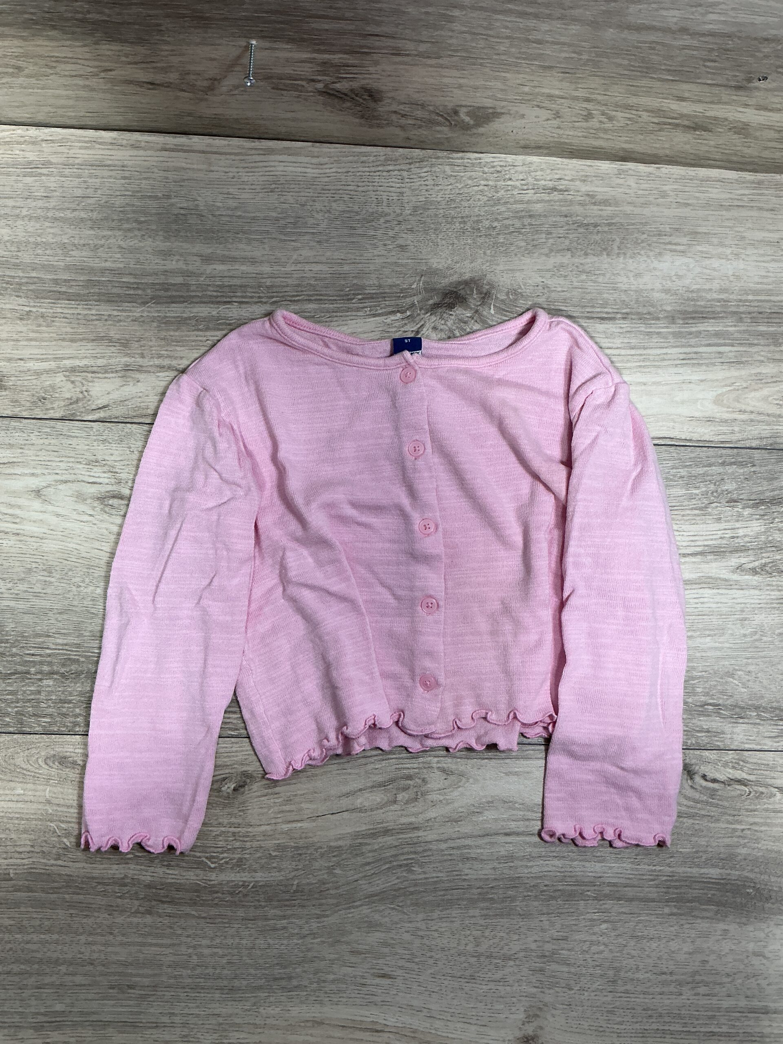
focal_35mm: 29
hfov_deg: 48.2
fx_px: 875
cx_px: 392
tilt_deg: -83.6
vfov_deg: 61.7
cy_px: 522
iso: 50
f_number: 1.8
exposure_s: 1/60
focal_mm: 3
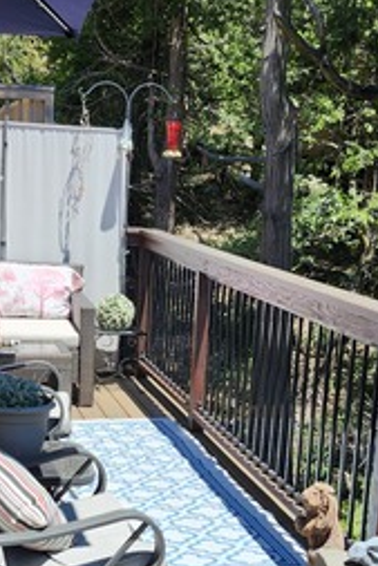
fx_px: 991
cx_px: 163
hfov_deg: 21.6
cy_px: 411
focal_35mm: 63
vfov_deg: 31.4
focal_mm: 5.54
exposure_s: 1/1027
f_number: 1.8
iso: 25
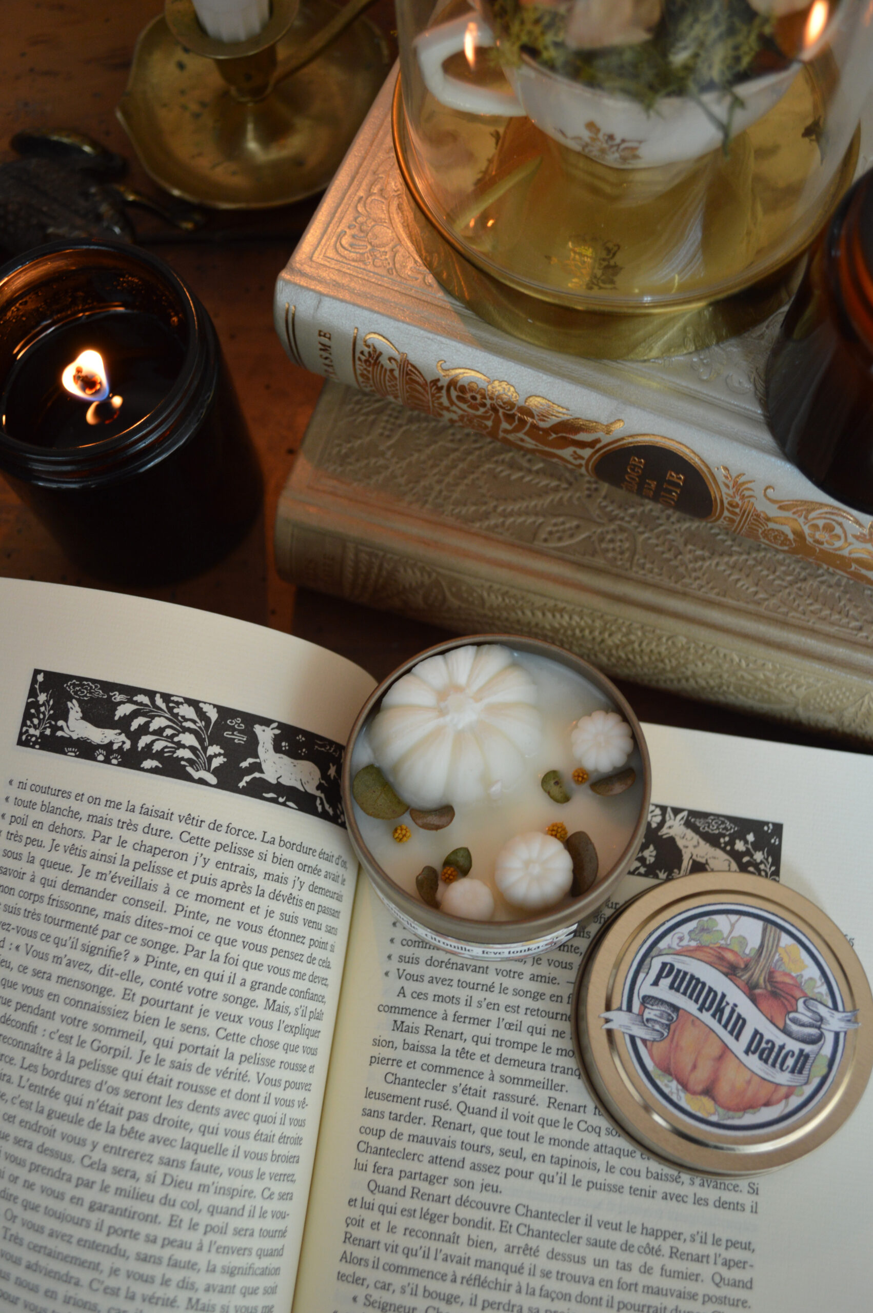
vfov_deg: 62.0
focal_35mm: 30
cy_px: 656
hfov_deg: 43.5
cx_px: 436
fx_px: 1093
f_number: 3.8
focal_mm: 20
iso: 400
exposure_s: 1/20
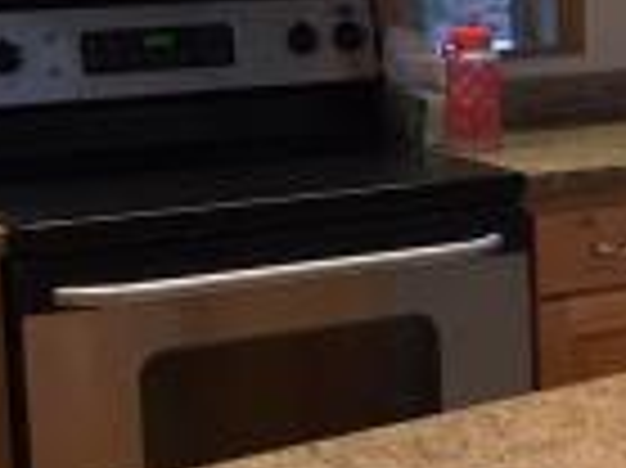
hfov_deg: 12.8
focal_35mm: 134
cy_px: 99
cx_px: 1261
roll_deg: +0.5
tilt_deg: -7.6
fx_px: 2421
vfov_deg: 11.0
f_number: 2.2
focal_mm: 4.15
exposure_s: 1/30
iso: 100
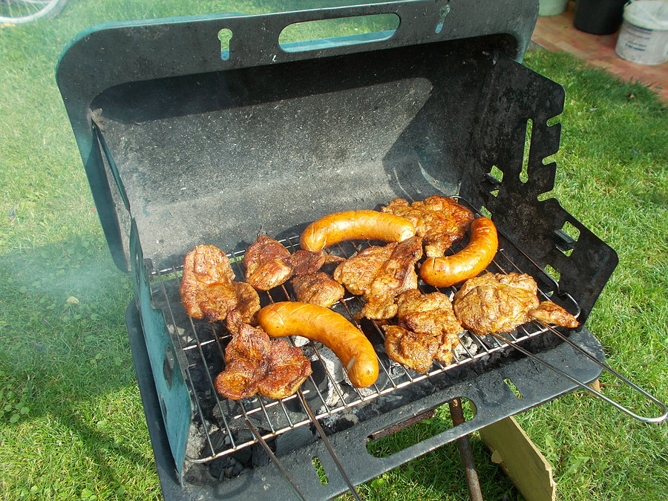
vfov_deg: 46.8
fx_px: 579
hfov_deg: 60.0
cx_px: 334
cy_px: 250
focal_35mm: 30
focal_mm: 5.3
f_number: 3.4
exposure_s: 1/250
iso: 80
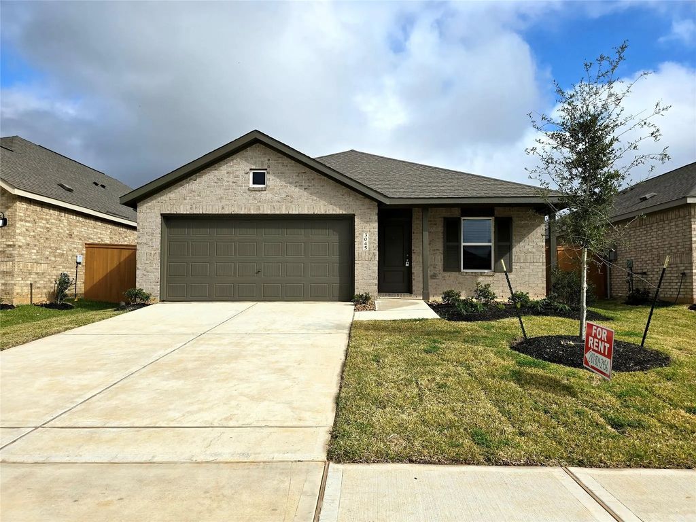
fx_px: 462
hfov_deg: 73.9
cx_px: 348
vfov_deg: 58.9
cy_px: 261
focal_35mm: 23
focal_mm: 6.3
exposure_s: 1/1429
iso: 12
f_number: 1.7
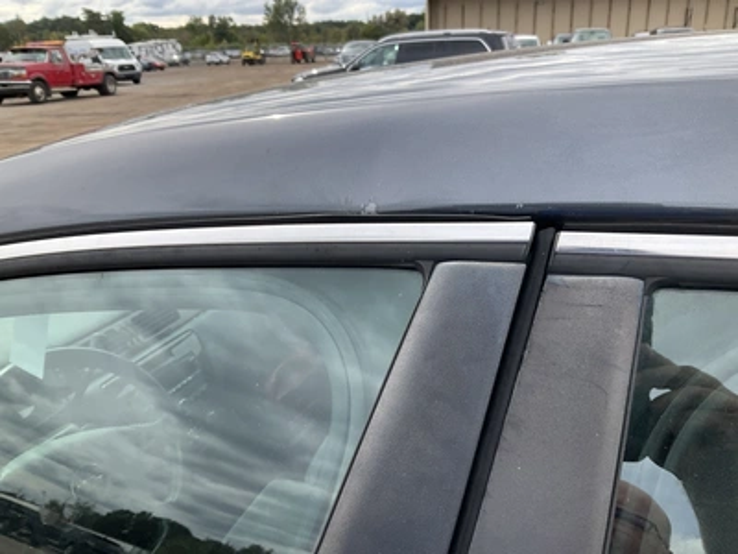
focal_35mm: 29
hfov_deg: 61.7
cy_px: 277
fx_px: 618
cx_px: 369
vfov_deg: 48.2
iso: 25
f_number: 1.8
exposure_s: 1/606
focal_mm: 3
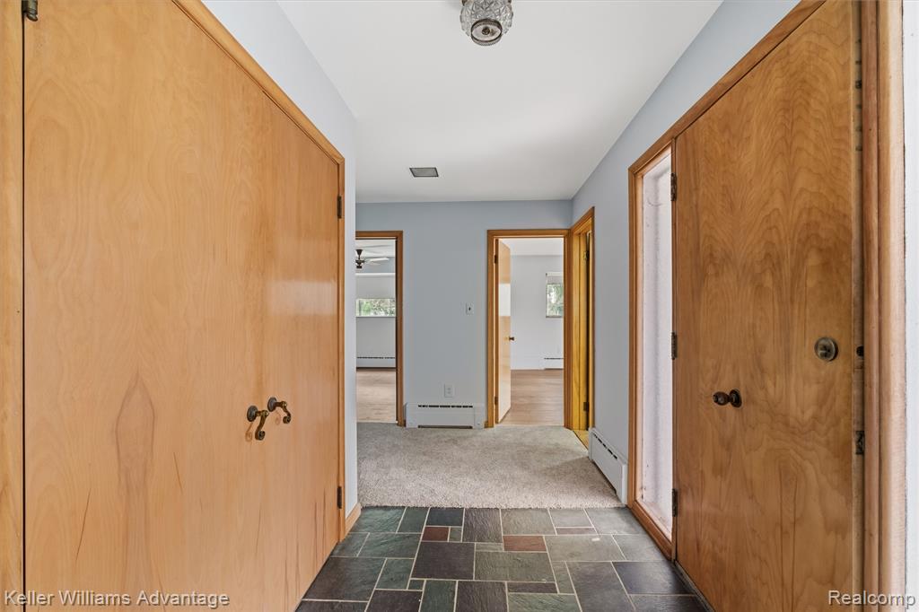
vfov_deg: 77.3
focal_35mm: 15
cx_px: 460
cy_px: 306
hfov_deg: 100.4
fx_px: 383
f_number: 5.6
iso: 500
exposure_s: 1/15
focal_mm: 10
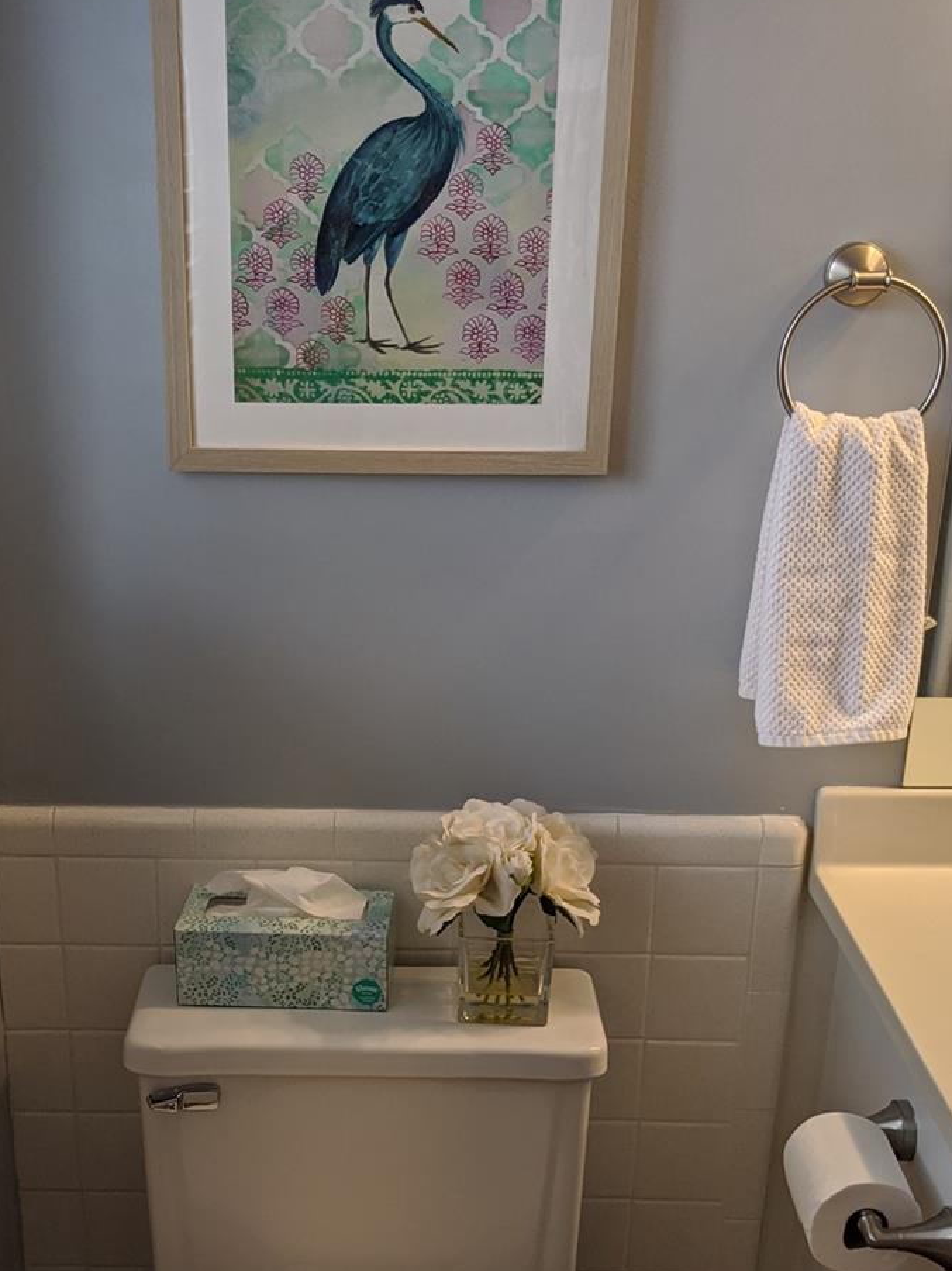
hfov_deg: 31.4
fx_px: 1688
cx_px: 352
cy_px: 837
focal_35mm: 46
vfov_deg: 40.8
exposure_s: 1/175
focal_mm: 4.38
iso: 57
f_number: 1.73
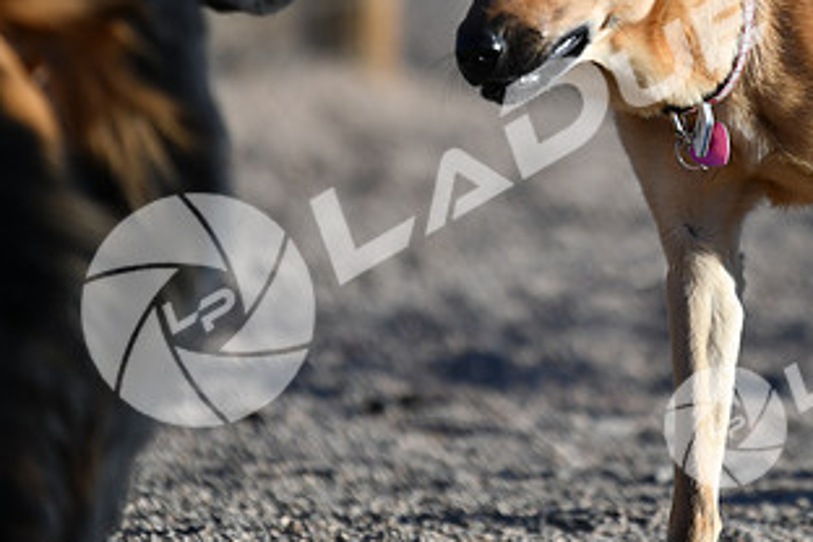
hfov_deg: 3.7
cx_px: 659
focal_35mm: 557
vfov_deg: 2.5
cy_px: 43
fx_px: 12578
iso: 180
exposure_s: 1/4000
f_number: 2.8
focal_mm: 200
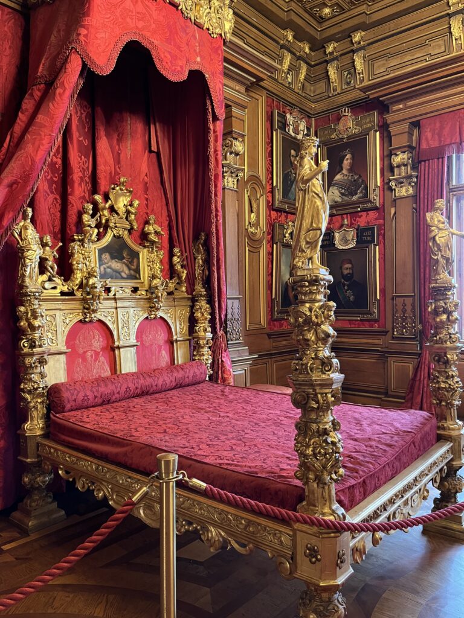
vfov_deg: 67.3
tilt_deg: -1.3
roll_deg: +1.0
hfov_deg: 53.1
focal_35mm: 26
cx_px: 232
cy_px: 309
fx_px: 465
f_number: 1.6
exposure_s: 1/33
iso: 500
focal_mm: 5.1
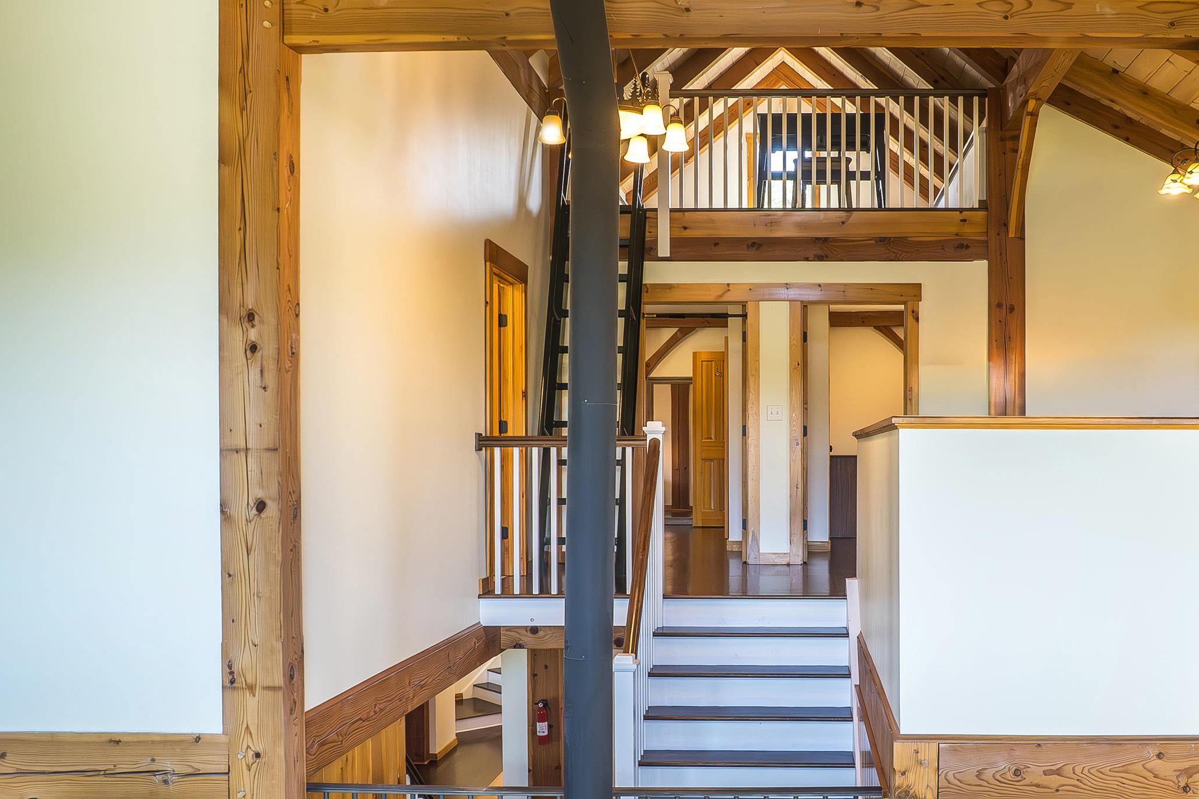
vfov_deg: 39.9
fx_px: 1099
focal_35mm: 33
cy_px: 381
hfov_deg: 56.3
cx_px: 776
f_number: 2.8
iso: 330
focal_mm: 8.38
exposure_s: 1/15
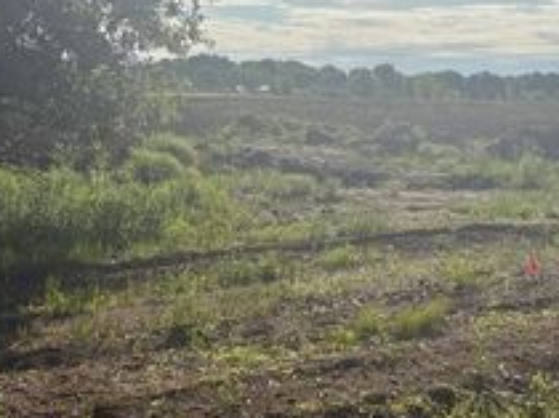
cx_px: 330
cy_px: 177
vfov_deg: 23.6
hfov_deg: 31.2
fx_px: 1000
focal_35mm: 62
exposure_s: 1/10101
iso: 40
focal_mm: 5.96
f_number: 1.6
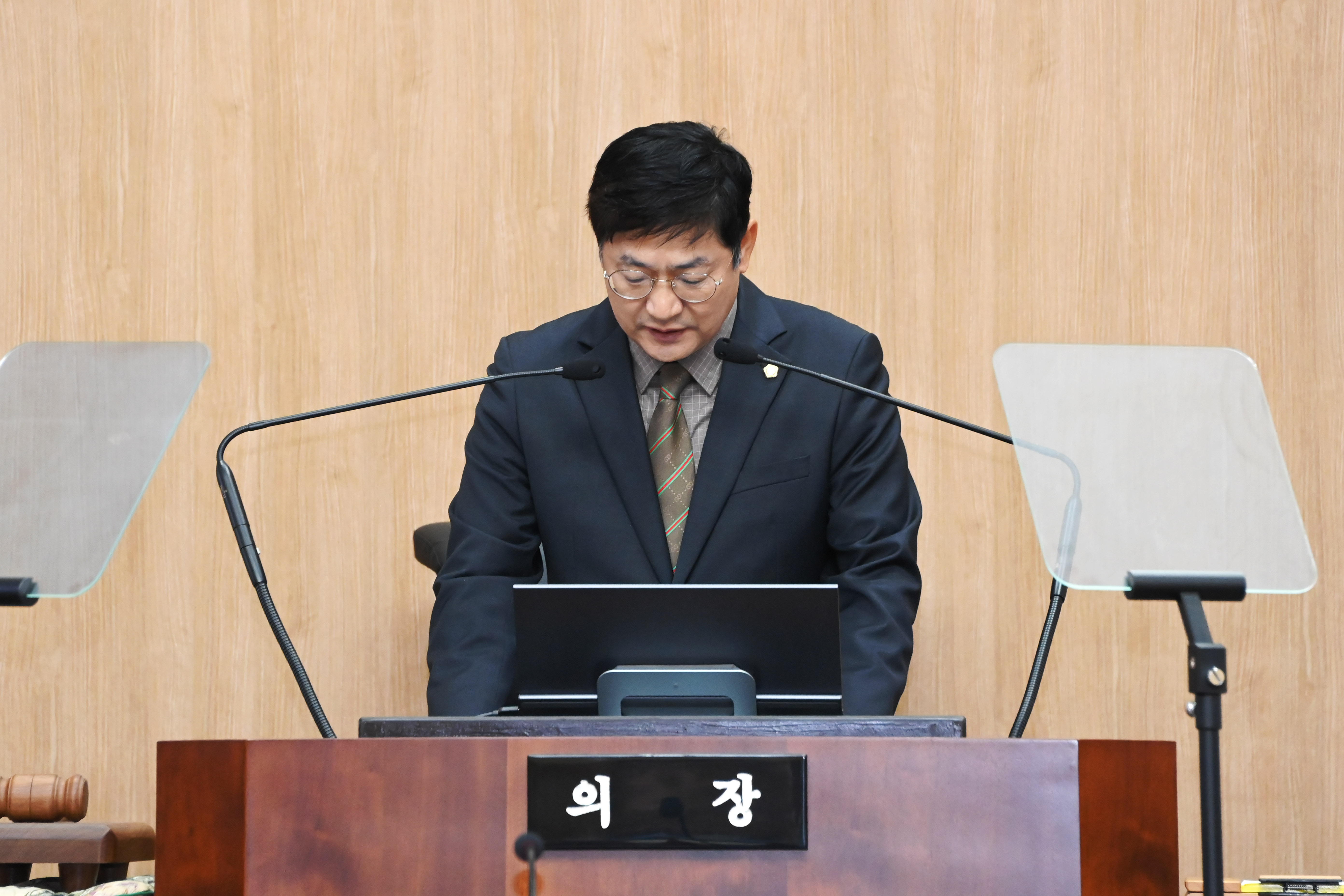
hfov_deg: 8.2
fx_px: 9333
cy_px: 448
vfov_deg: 5.5
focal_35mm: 250
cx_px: 672
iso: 8000
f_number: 7.1
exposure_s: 1/200
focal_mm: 250
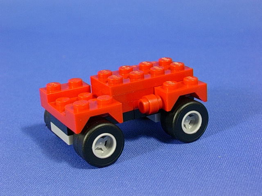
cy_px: 98
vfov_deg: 19.6
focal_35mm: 75
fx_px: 568
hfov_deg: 26.0
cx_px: 131
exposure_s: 1/5.3
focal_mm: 11.3
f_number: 3.8
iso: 70
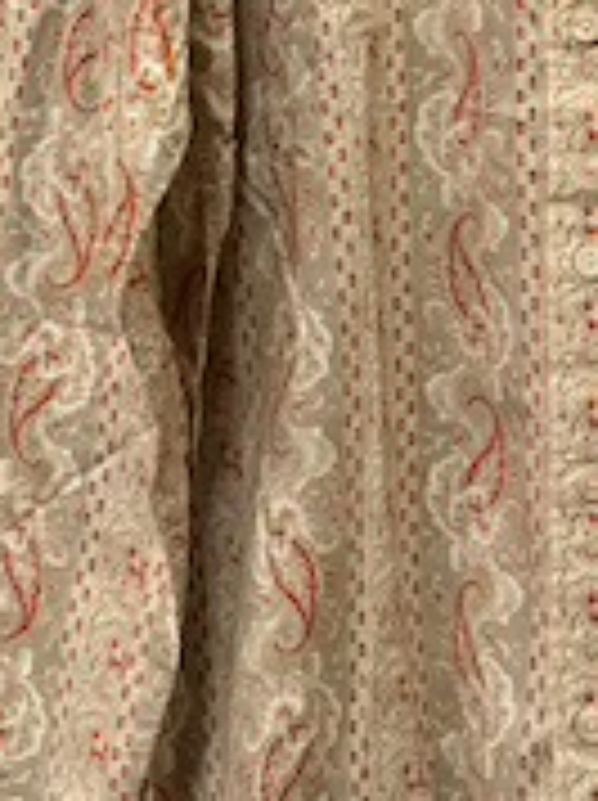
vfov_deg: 25.9
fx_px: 1662
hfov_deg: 20.0
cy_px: 25
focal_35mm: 72
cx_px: 553
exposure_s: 1/60
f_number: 1.78
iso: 800
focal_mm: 6.86
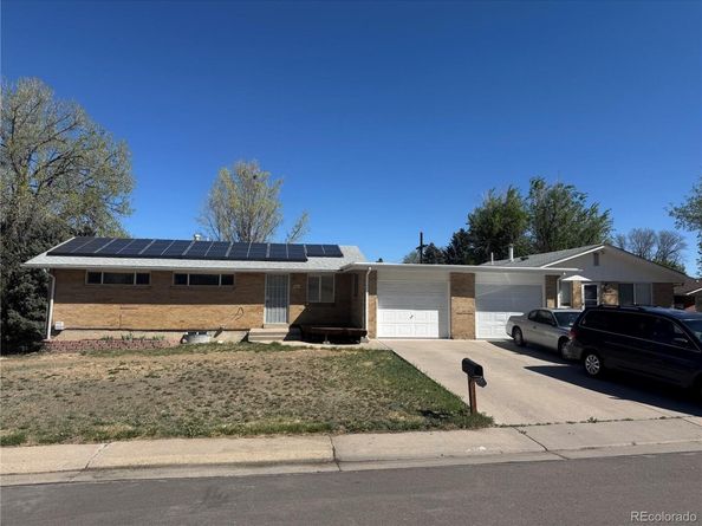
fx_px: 487
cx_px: 351
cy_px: 263
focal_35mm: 24
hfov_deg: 71.6
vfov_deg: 56.8
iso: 80
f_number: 1.78
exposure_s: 1/5814
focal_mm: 6.76
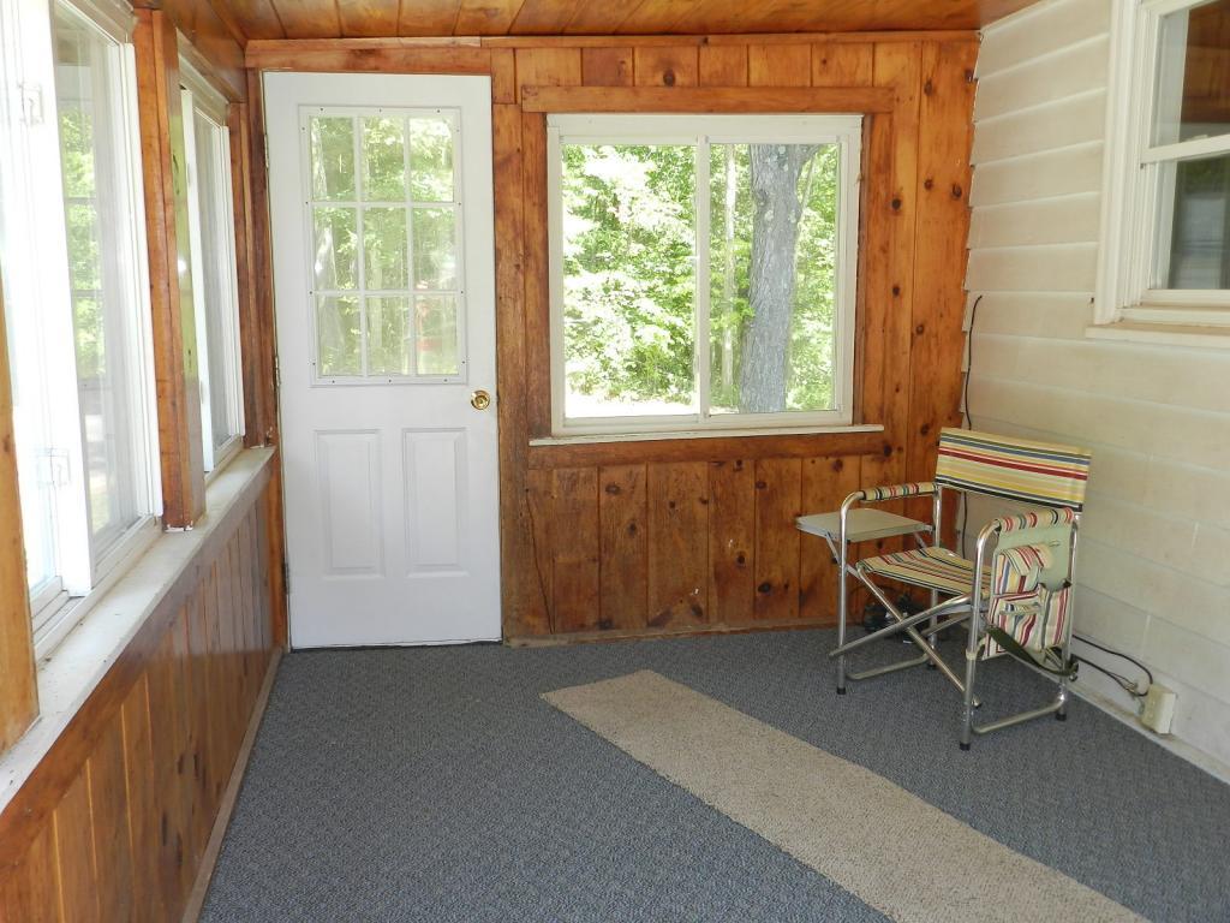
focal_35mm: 32
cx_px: 615
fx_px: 1137
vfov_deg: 44.2
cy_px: 462
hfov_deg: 56.8
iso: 160
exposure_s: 1/80
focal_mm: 5.6
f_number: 3.7
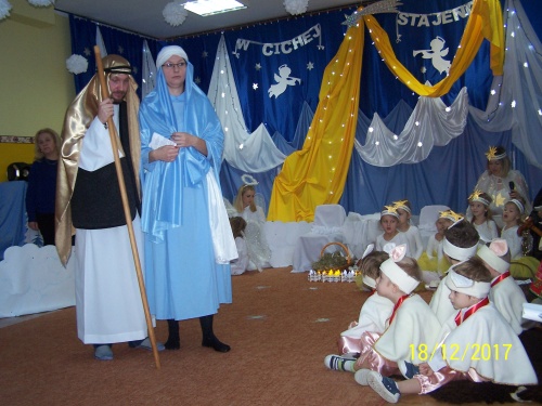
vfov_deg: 37.7
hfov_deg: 49.0
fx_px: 595
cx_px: 271
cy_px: 203
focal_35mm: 38
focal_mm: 6.3
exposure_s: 1/60
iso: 140
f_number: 2.8
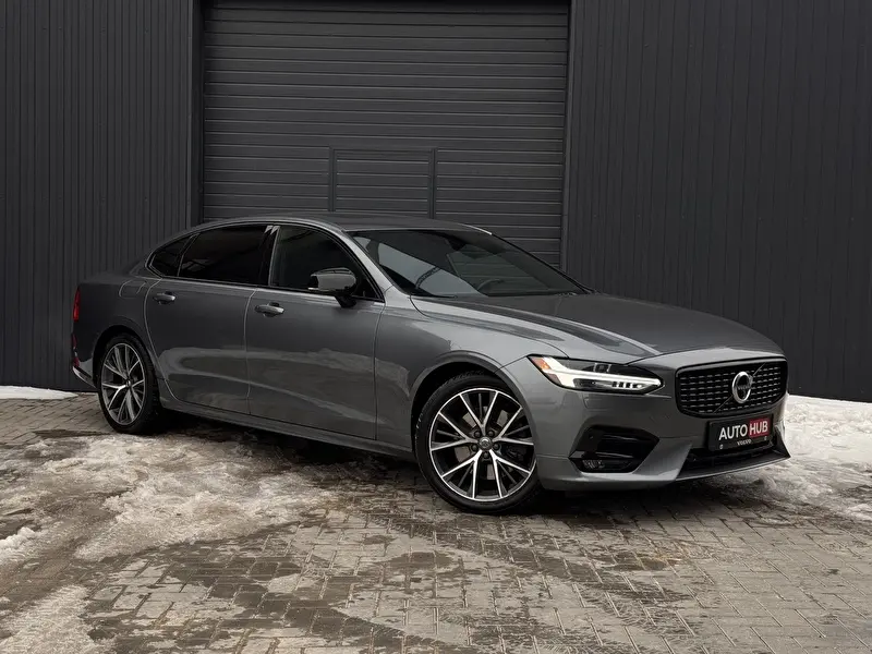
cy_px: 327
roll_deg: -0.6
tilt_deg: -3.5
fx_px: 1209
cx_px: 436
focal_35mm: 48
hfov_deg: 39.7
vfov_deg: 30.3
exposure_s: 1/1724
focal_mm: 6.76
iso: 64
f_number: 1.78
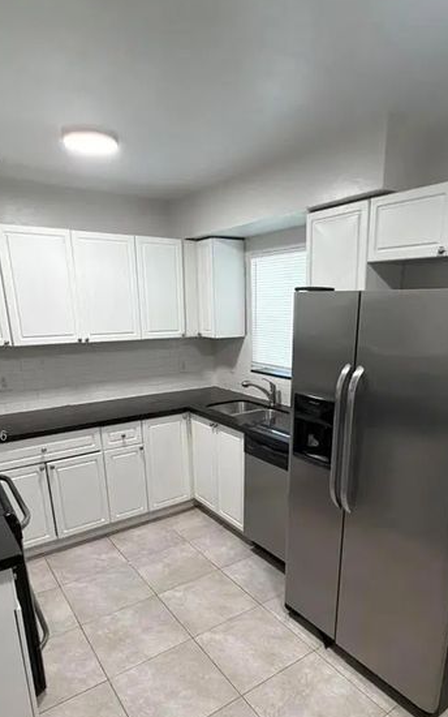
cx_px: 253
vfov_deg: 76.1
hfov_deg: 52.9
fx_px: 449
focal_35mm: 23
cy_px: 437
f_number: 2.2
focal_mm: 2.22
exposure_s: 1/60
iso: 250
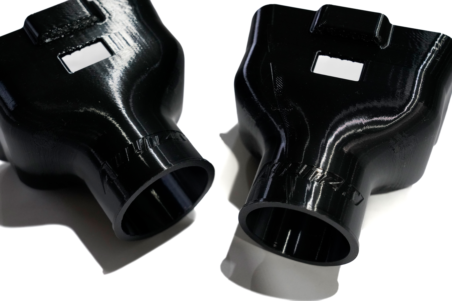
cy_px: 150
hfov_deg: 39.6
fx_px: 628
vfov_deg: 27.0
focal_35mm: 50
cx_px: 226
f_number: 7.1
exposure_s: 1/200
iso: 4000
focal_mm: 50
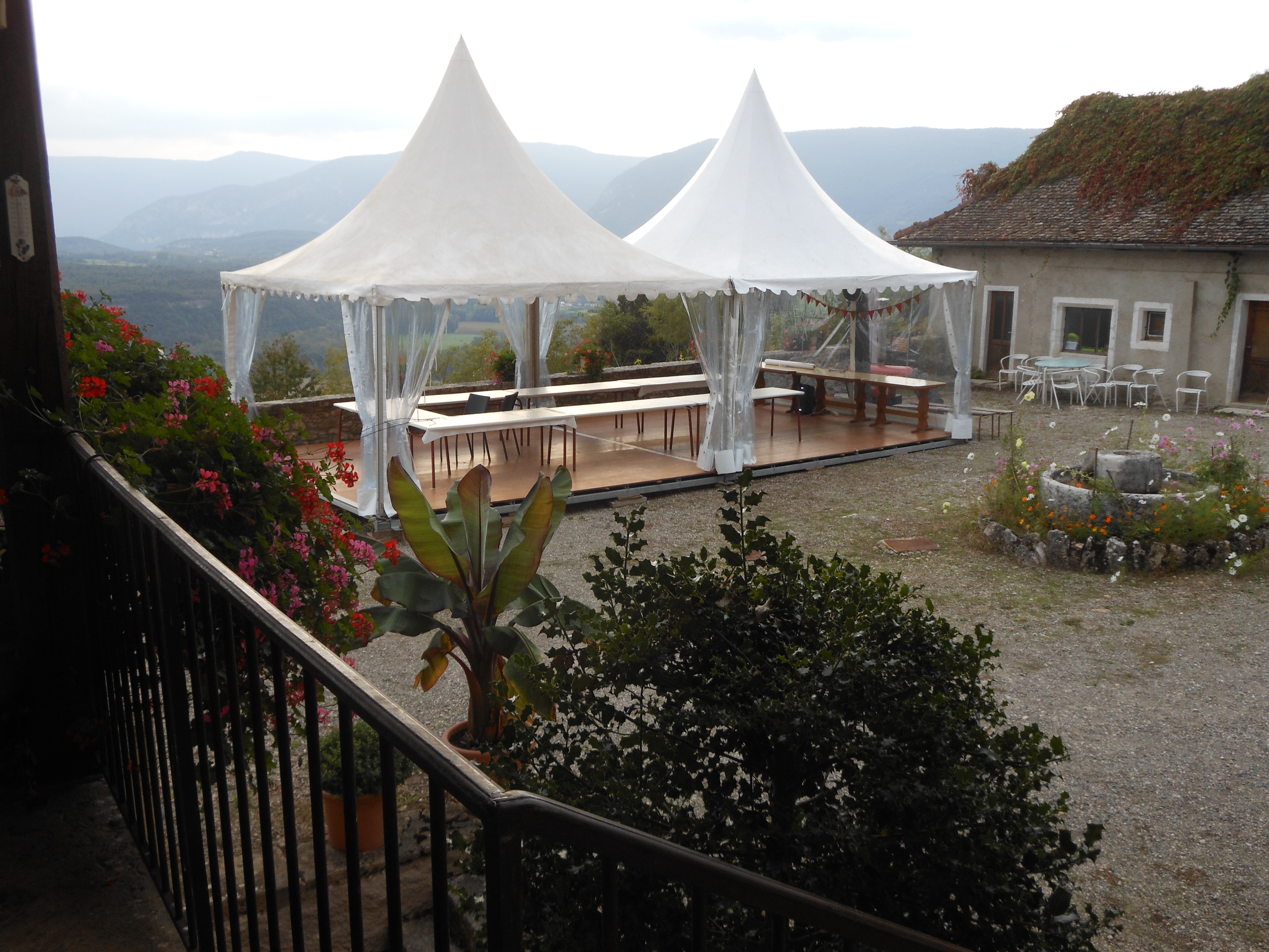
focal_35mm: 34
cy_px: 467
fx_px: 1246
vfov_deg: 41.8
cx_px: 642
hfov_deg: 54.0
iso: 80
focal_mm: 6
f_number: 3.5
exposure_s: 1/100
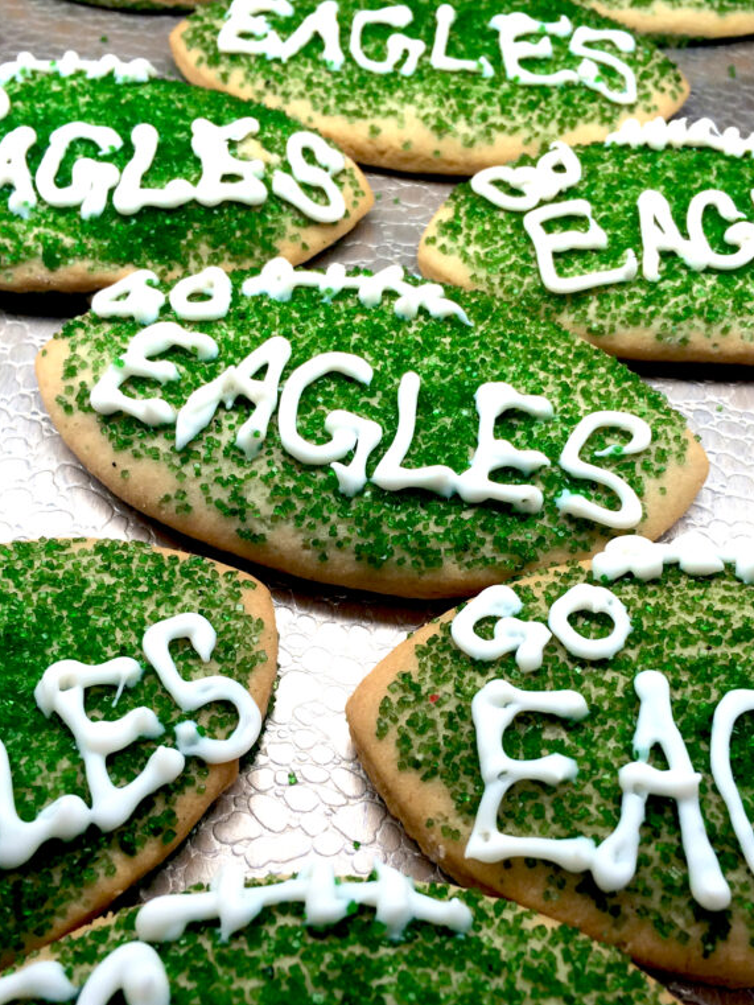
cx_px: 387
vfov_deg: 47.8
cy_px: 549
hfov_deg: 36.8
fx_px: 1132
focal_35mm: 39
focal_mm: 4.15
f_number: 2.2
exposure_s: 1/134
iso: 32
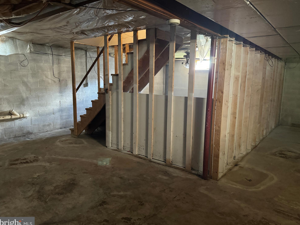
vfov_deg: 54.9
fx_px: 217
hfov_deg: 69.4
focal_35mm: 25
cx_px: 153
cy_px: 112
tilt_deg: -9.2
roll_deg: -1.0
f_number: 1.78
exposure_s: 1/37
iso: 1000
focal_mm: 6.86
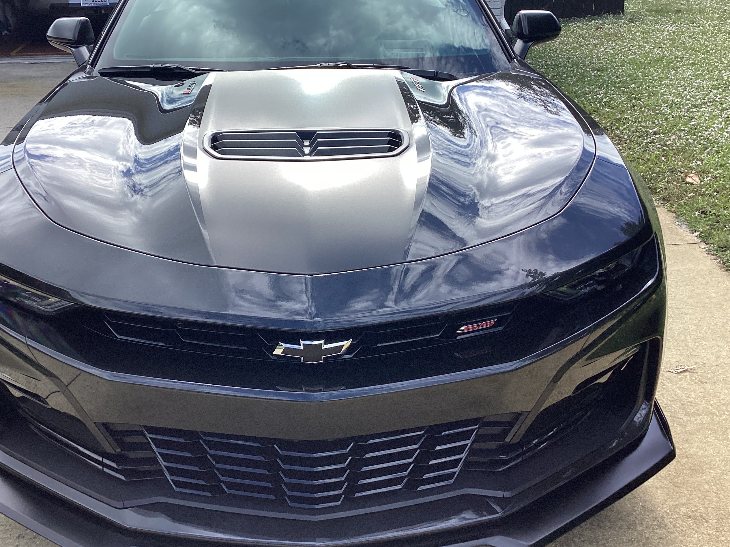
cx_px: 319
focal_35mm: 40
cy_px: 276
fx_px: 843
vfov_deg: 36.0
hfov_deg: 46.7
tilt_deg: -24.6
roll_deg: -1.5
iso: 25
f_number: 2.4
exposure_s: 1/762
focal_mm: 3.3
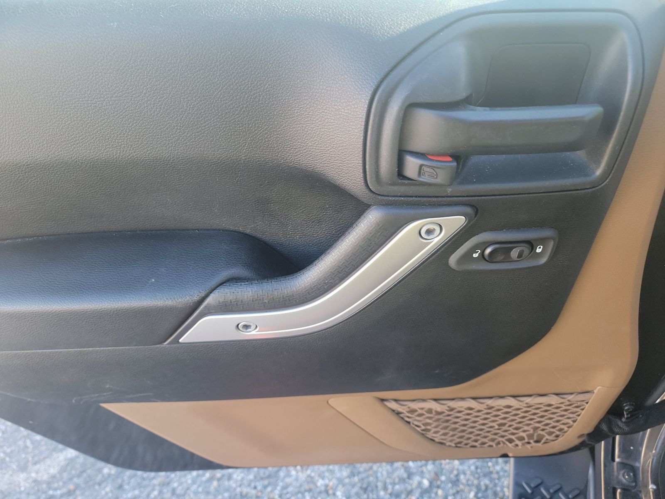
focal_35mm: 24
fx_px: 461
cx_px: 332
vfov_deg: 56.8
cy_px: 250
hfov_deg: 71.6
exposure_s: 1/59
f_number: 1.8
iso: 127
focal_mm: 6.7
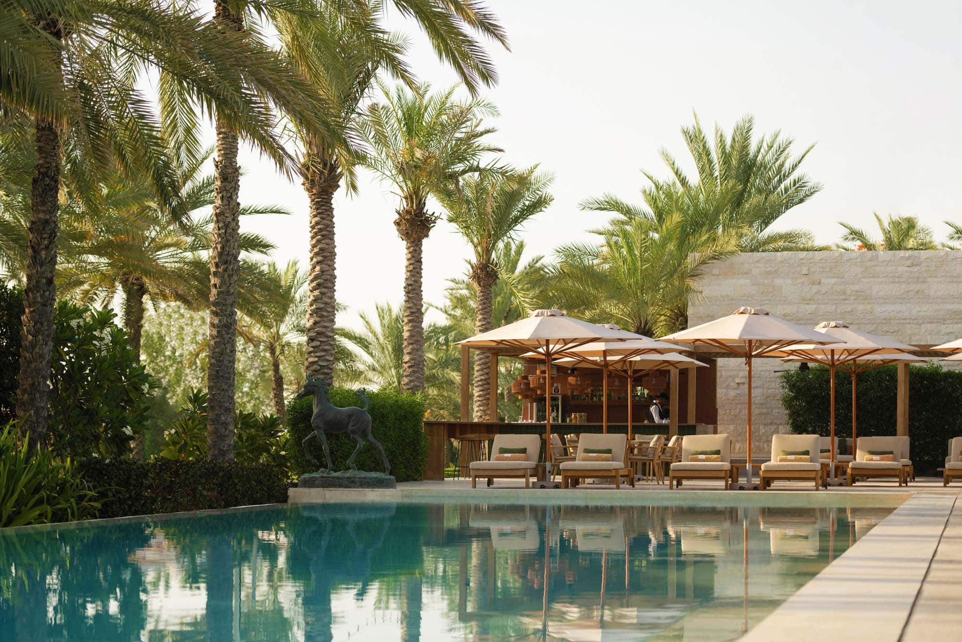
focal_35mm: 85
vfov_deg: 16.1
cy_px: 321
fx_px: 2272
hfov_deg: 23.9
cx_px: 481
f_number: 3.5
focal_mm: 85
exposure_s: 1/2000
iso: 125
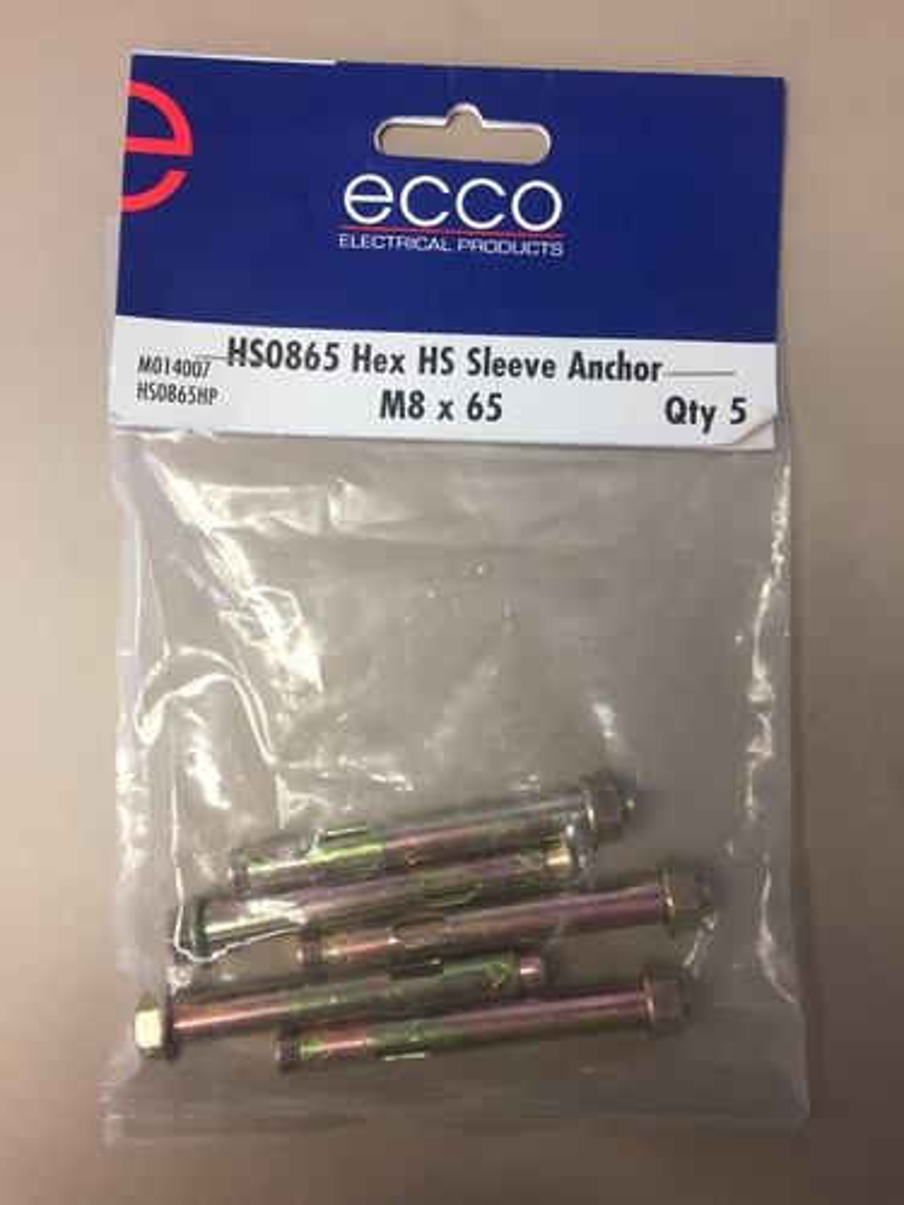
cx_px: 452
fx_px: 1010
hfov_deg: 48.2
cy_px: 602
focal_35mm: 29
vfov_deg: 61.7
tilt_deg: -87.0
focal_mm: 4.15
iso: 64
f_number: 2.2
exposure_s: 1/33
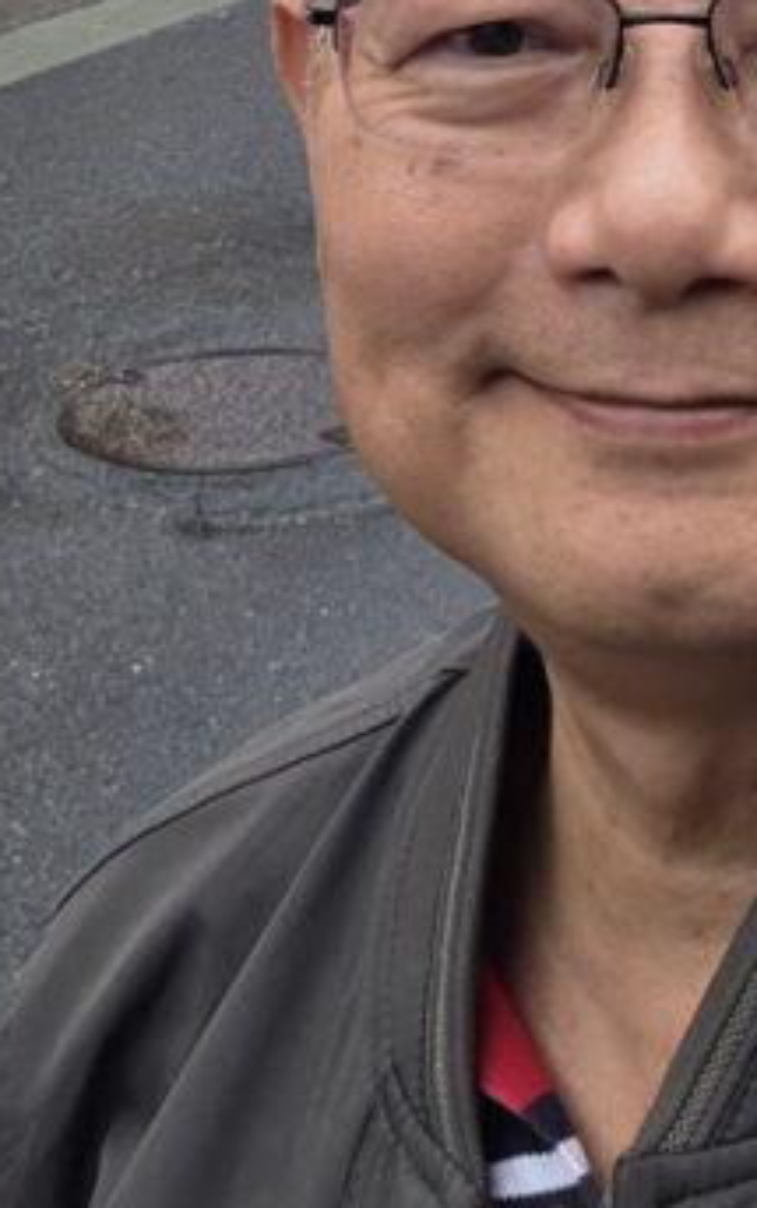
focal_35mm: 79
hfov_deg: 16.5
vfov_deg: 23.0
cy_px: -398
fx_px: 2602
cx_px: 475
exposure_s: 1/206
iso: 25
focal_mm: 3.3
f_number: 2.2
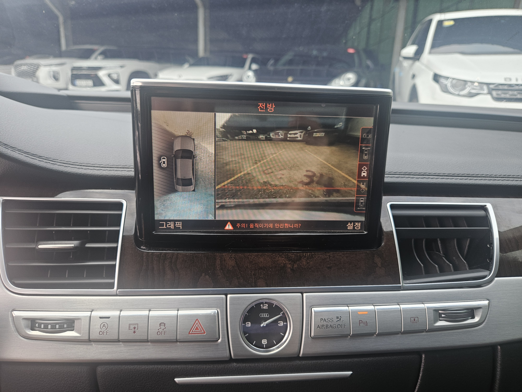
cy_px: 196
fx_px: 347
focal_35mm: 23
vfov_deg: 58.9
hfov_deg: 73.9
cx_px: 261
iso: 100
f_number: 1.8
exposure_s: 1/359
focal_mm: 5.4
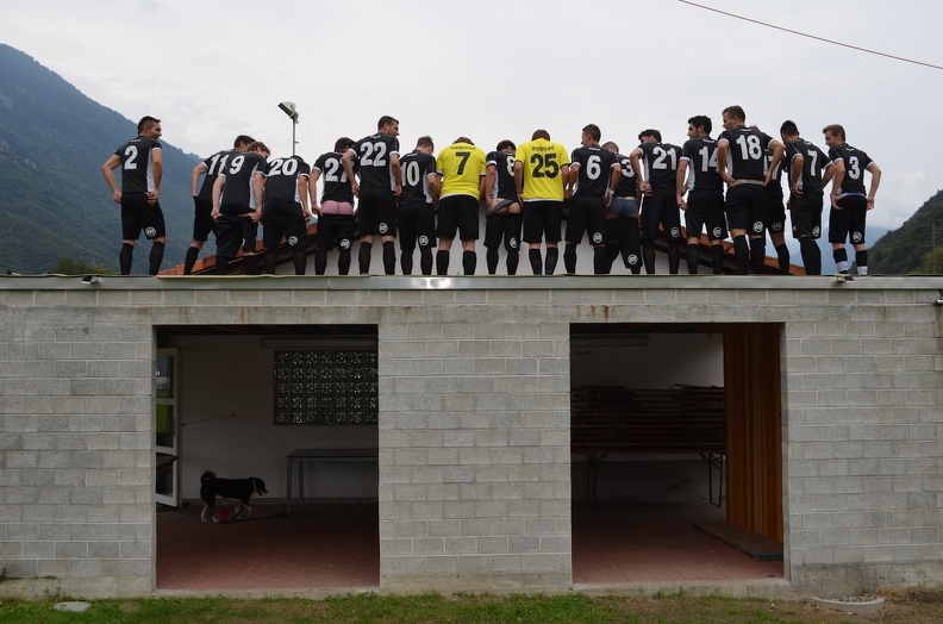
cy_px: 312
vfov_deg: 36.7
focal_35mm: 36
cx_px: 472
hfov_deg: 53.2
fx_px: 941
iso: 100
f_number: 8
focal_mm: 24
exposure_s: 1/200
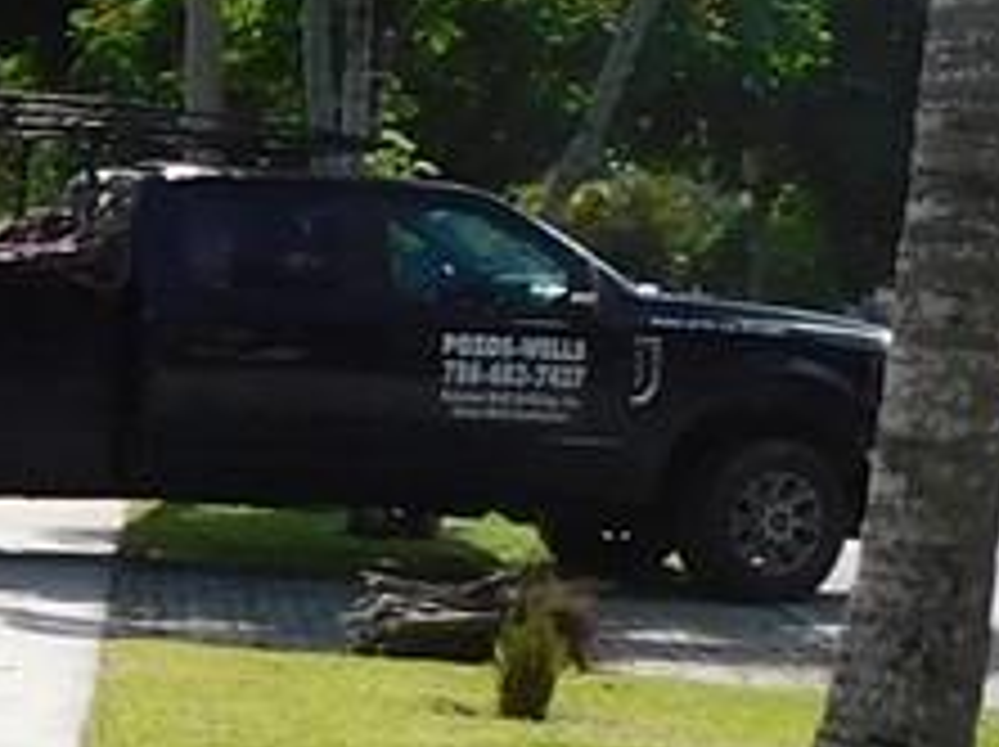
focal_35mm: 166
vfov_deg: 8.9
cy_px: 432
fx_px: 4786
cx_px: -1562
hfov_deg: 10.1
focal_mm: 4
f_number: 6
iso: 125
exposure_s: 1/400
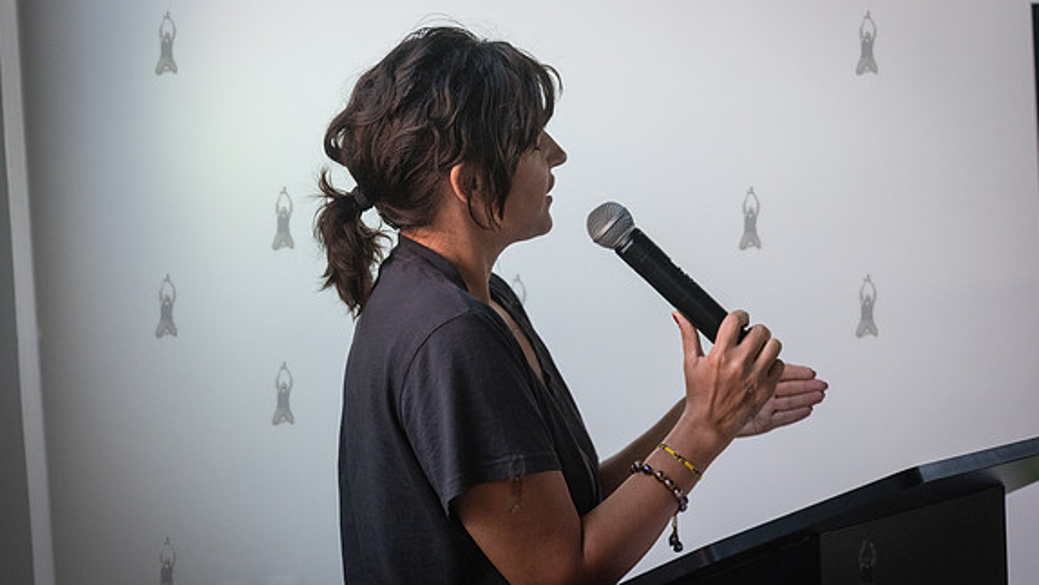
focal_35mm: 91
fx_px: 2507
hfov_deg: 23.4
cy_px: 305
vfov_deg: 13.3
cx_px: 516
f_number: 4
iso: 4000
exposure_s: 1/500
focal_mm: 86
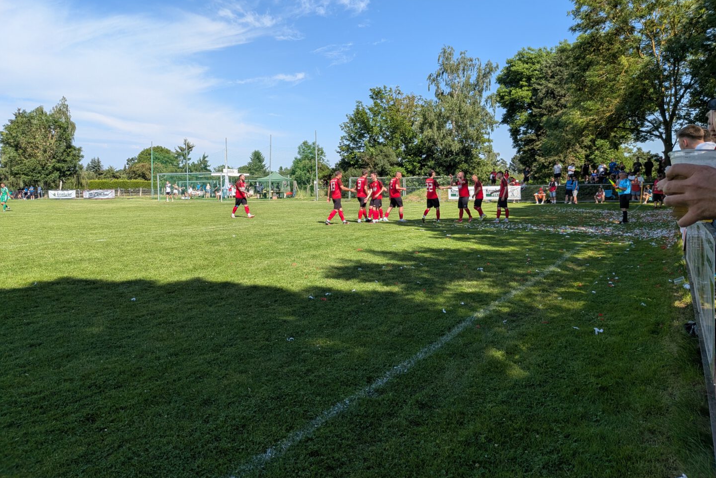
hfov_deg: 71.5
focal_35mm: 25
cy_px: 223
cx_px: 358
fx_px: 497
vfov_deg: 51.3
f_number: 1.7
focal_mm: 4.53
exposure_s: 1/1242
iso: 29
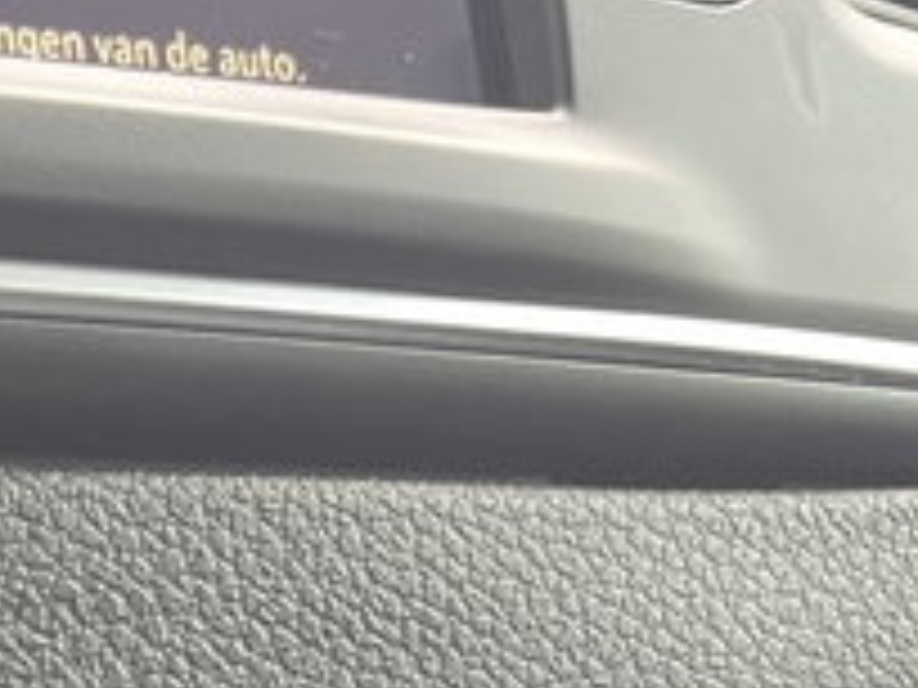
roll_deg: -0.7
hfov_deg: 18.2
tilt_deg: -11.8
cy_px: 1165
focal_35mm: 97
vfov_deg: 13.9
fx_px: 2572
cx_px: -423
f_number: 1.6
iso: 160
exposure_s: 1/60
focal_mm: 5.1
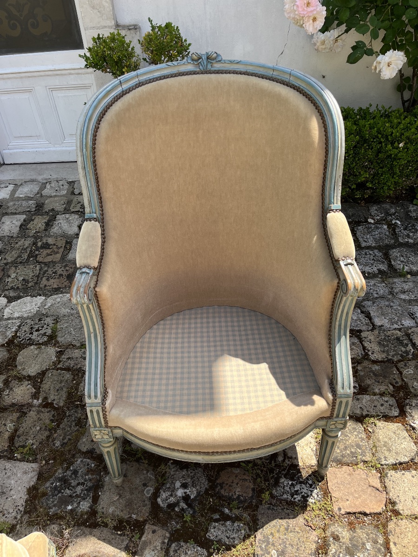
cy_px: 278
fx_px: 419
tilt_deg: -39.9
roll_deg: +4.2
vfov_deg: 67.3
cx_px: 209
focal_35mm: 26
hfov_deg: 53.1
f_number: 1.6
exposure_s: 1/787
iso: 50
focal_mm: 5.1
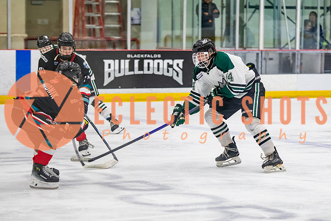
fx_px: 1535
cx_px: 244
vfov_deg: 8.2
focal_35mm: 167
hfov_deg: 12.3
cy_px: 116
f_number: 3.2
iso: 2000
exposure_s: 1/640
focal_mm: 112
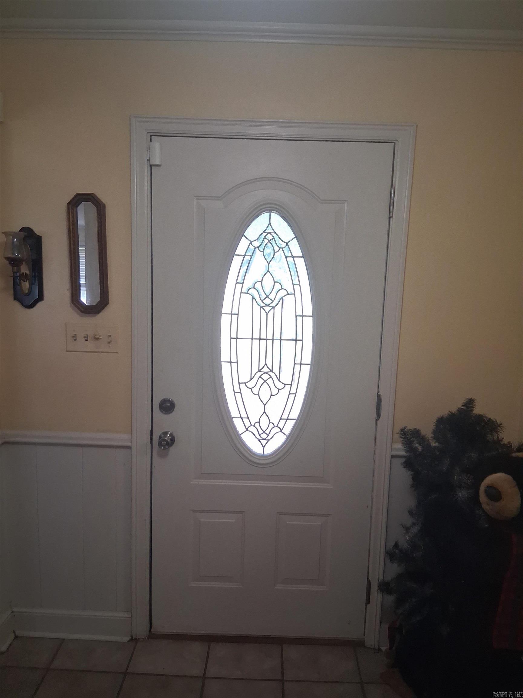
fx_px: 524
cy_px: 349
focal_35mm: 26
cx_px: 262
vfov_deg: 67.3
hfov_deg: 53.1
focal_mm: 3.98
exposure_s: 1/120
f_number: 1.8
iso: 500
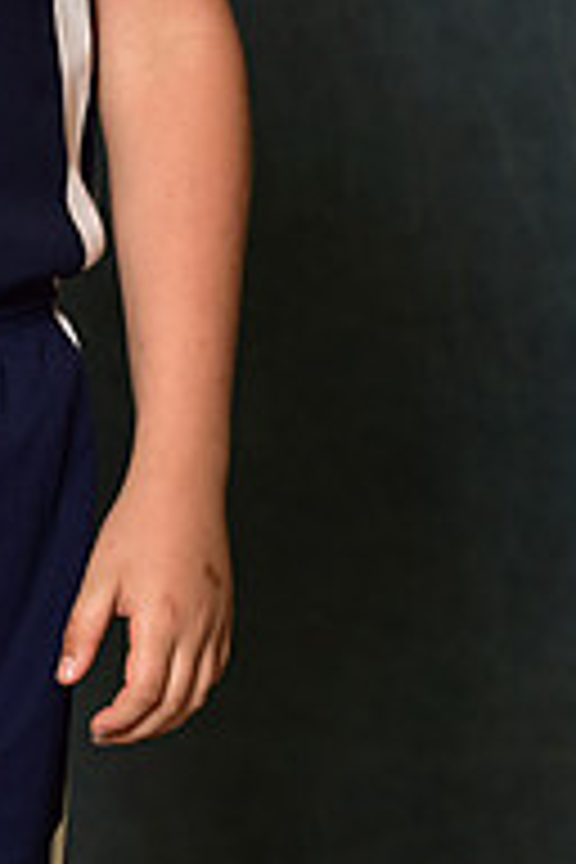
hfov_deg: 4.8
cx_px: -200
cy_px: -225
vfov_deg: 7.1
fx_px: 6887
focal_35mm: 287
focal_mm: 95
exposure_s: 1/200
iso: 250
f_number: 4.5
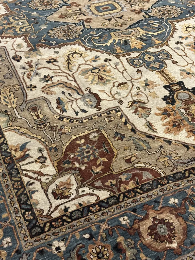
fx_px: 361
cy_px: 130
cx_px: 98
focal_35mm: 48
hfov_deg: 30.3
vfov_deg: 39.7
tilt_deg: -49.4
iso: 200
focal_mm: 6.86
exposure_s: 1/33
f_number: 1.78
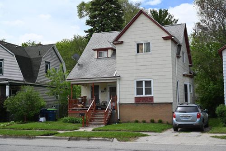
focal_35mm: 48
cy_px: 76
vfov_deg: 28.1
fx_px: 301
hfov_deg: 41.1
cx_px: 113
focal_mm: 48
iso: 100
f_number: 7.1
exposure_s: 1/400
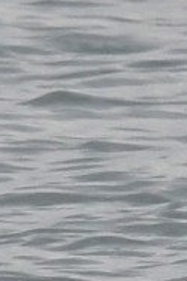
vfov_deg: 0.6
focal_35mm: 3523
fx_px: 27499
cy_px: 176
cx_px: 396
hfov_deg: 0.4
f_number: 5.6
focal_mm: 420
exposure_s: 1/640
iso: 360
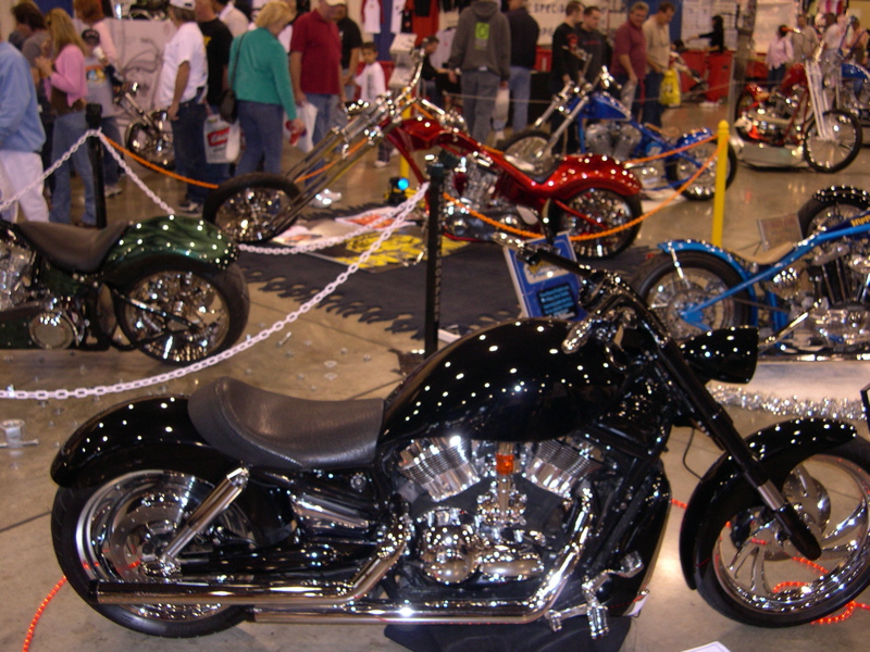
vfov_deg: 37.7
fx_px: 955
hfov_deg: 49.0
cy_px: 326
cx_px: 435
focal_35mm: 38
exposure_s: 1/60
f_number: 2.8
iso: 154
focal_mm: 8
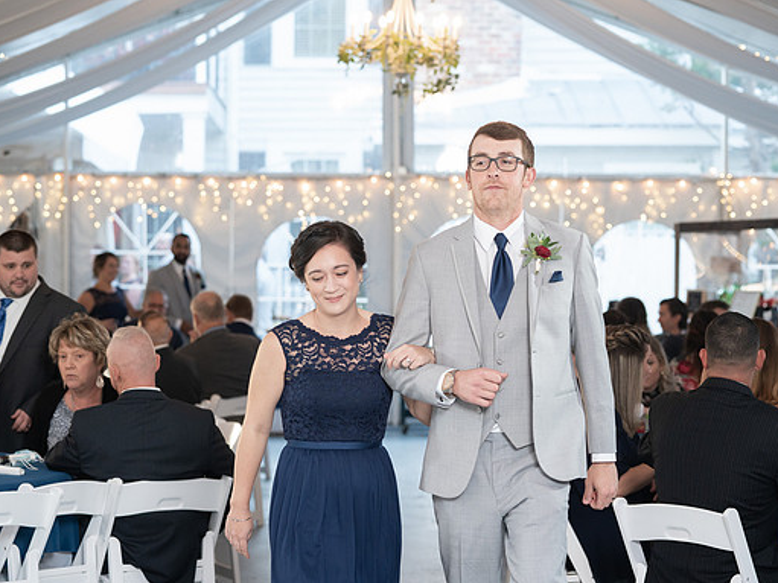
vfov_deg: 13.7
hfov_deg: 18.2
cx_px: 437
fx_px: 2427
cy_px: 310
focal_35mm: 108
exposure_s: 1/200
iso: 2000
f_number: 4
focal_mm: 92
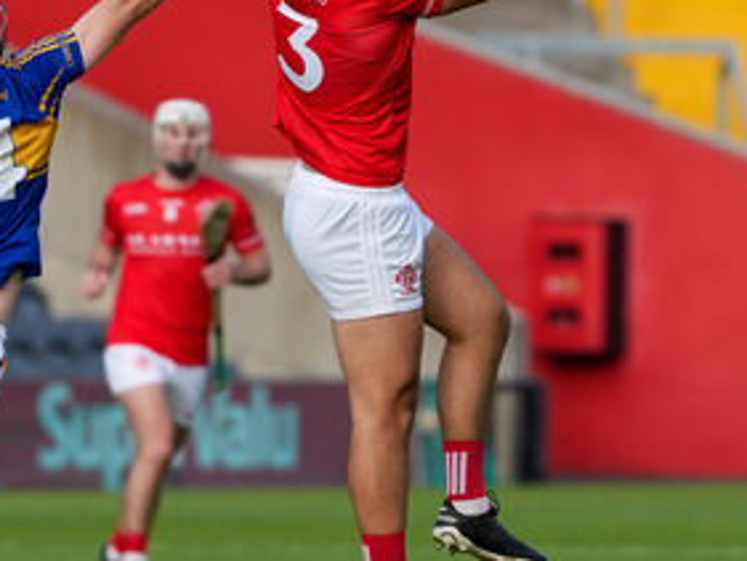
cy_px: -39
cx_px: 306
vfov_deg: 1.3
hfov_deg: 1.7
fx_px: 25388
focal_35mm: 1176
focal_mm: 430
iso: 500
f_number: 6.3
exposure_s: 1/640
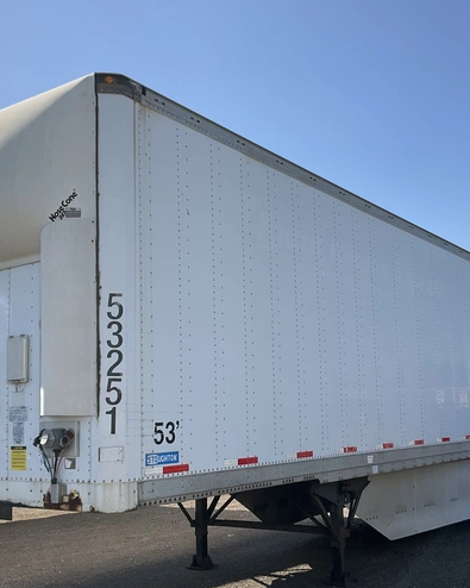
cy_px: 331
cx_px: 249
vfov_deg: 42.8
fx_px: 748
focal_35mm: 43
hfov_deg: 34.9
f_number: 1.8
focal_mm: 3
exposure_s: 1/1730
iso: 25
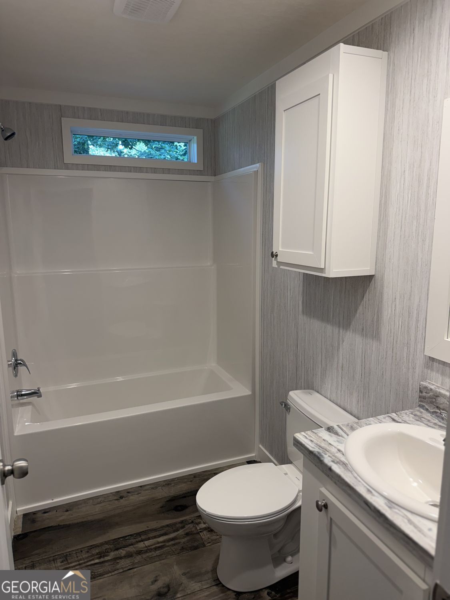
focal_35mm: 24
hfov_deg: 56.8
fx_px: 416
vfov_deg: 71.6
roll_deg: +1.9
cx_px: 225
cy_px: 300
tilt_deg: -9.8
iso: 80
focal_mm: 6.76
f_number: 1.78
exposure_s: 1/120
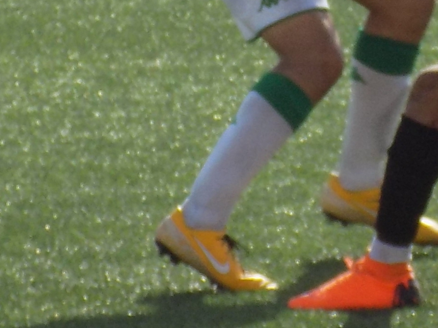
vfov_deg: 2.5
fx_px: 7564
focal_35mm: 598
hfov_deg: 3.3
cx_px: 456
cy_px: -89
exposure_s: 1/400
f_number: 4.8
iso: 80
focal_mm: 20.9
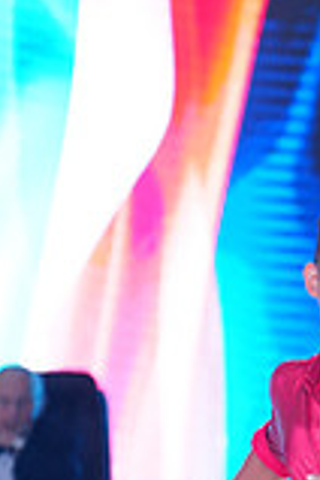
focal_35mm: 499
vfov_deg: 4.1
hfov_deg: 2.7
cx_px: 575
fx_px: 6653
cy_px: 676
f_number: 2.8
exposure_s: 1/640
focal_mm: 137
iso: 1600
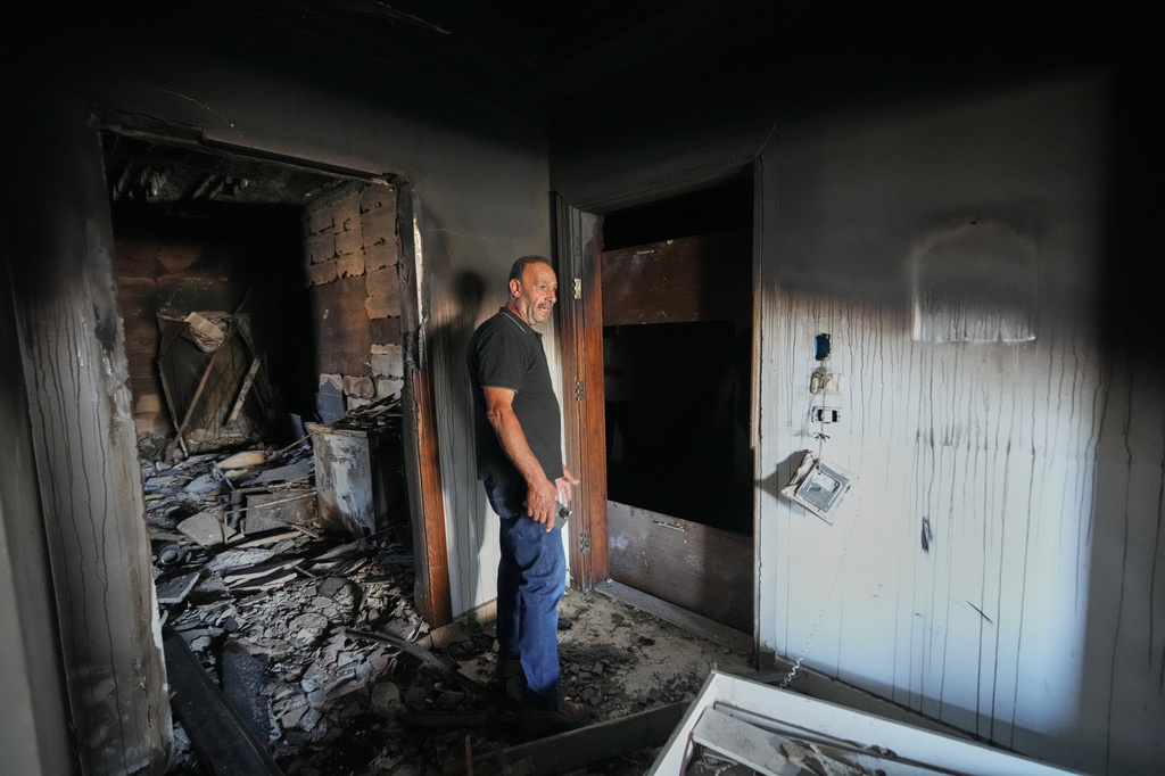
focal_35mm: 16
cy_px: 388
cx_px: 582
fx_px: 518
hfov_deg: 96.8
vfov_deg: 73.7
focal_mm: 16
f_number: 2.8
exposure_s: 1/60
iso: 10000
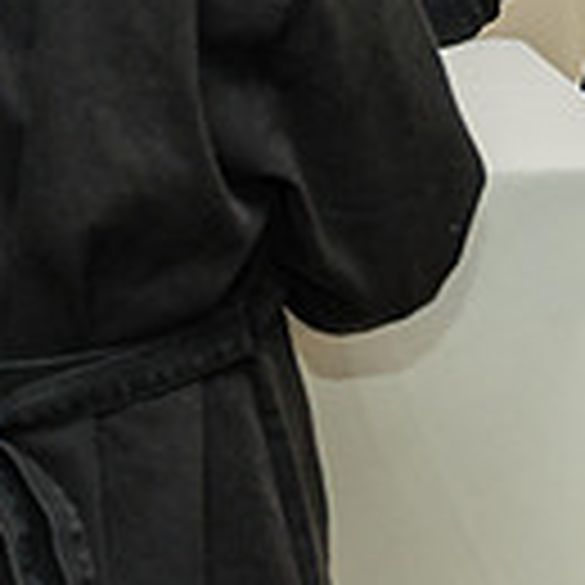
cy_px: -124
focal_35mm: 184
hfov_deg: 9.3
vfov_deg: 9.4
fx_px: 3518
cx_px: 783
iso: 1600
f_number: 2.8
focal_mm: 48.7
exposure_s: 1/250
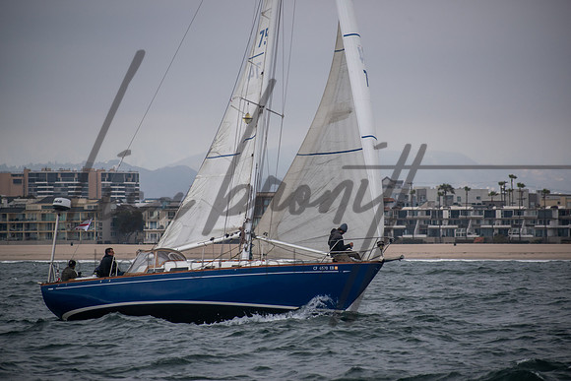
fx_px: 4810
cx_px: 286
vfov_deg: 4.5
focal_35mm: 303
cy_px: 190
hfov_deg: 6.8
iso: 400
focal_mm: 200
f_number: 5.6
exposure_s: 1/640
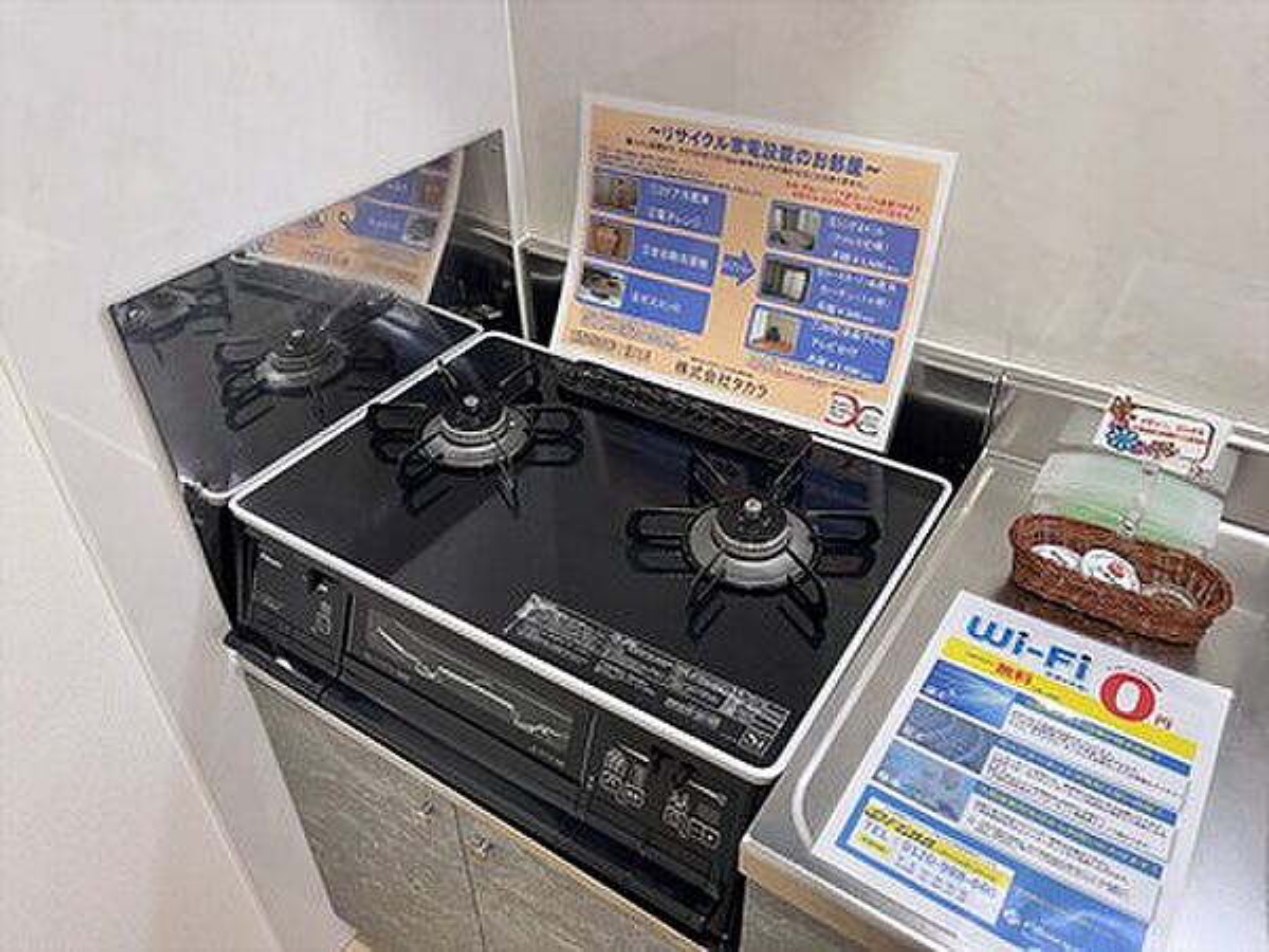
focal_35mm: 26
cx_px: 634
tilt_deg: -36.3
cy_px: 476
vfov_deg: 53.1
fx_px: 953
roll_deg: +1.8
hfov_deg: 67.3
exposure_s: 1/50
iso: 100
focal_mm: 5.1
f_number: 1.6
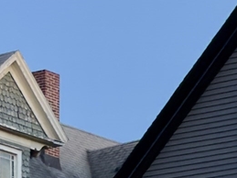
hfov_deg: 11.7
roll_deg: +1.0
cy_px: 279
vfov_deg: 9.1
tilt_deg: +7.8
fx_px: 1081
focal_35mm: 158
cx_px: 409
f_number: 1.78
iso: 800
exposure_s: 1/30
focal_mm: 6.76
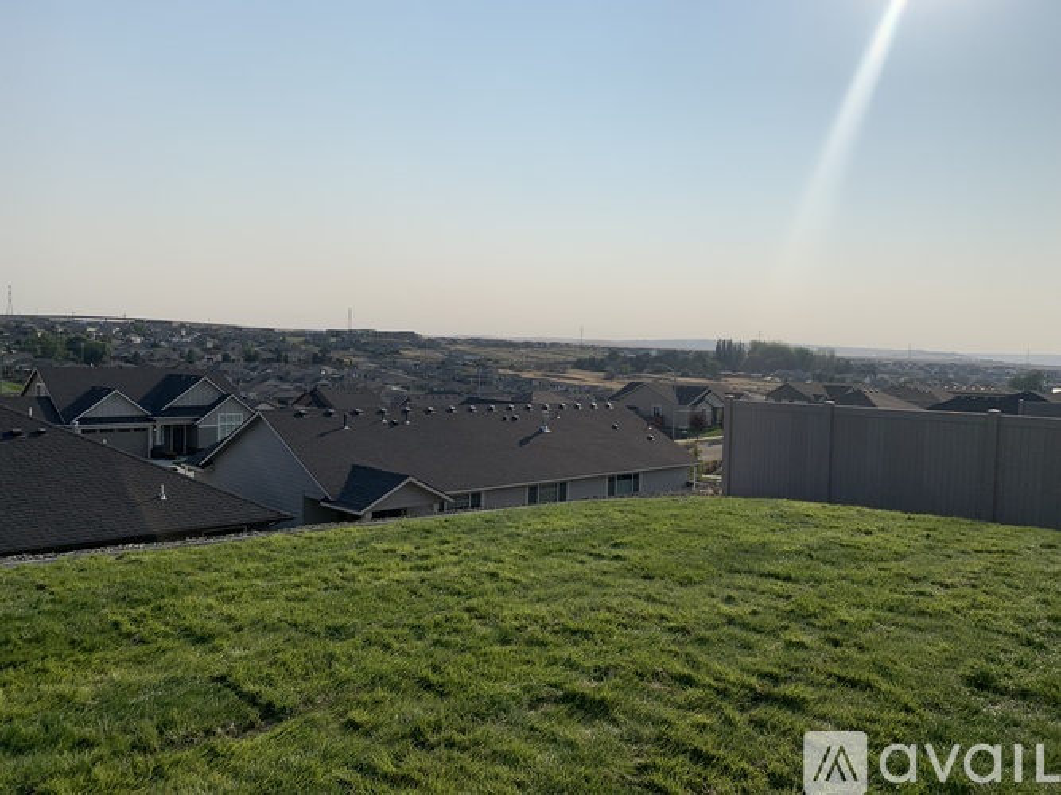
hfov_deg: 67.3
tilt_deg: -6.3
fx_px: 797
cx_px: 530
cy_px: 398
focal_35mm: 26
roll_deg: -2.1
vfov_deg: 53.0
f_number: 1.8
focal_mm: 4.25
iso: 25
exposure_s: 1/6897
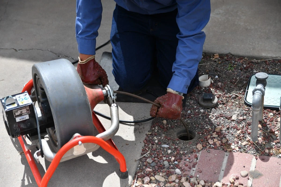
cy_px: 94
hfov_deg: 29.2
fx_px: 539
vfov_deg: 19.7
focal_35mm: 69
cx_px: 140
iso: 200
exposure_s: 1/6400
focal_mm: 46
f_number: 2.8
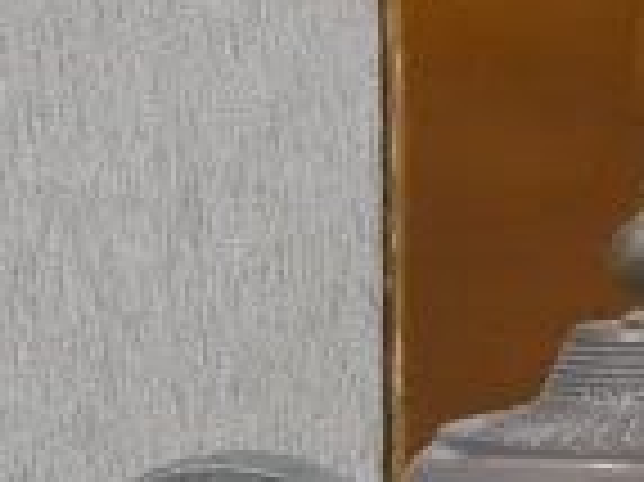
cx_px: 144
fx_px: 2082
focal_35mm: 112
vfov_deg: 12.2
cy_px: 847
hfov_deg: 17.5
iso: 400
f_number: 2
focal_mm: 4.6
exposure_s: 1/50
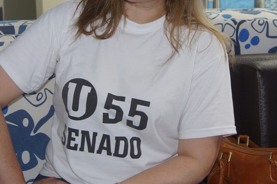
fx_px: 600
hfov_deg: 26.0
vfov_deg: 17.3
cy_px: 31
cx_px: 123
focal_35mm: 78
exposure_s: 1/60
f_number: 5.6
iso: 100
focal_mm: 28
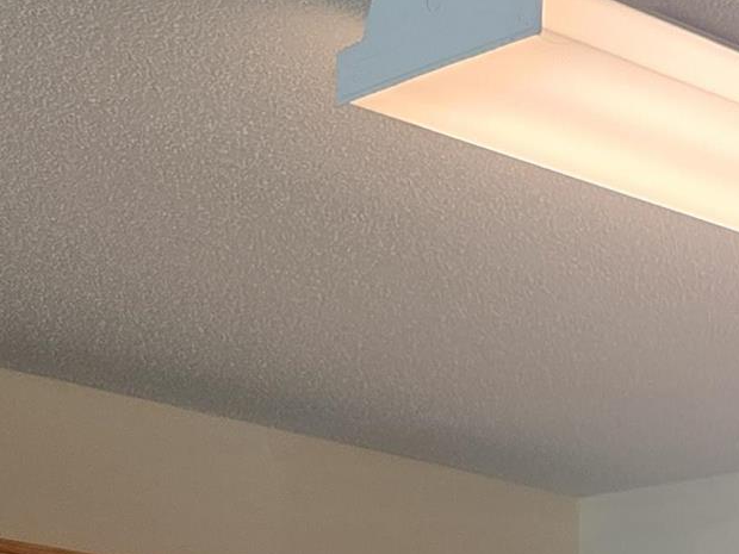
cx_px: 934
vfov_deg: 11.6
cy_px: 1141
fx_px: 2434
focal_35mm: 114
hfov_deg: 16.4
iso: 125
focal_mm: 6.3
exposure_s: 1/120
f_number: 1.7
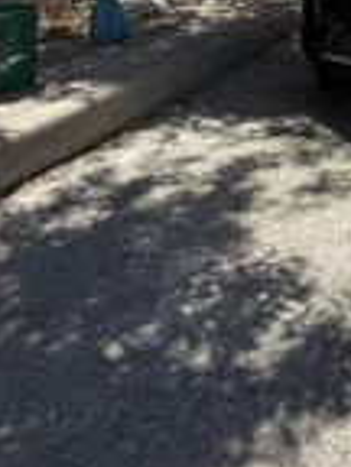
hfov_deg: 28.5
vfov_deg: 39.6
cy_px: -39
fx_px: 527
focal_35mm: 39
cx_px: 481
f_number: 2.2
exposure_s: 1/1961
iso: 50
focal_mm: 2.22
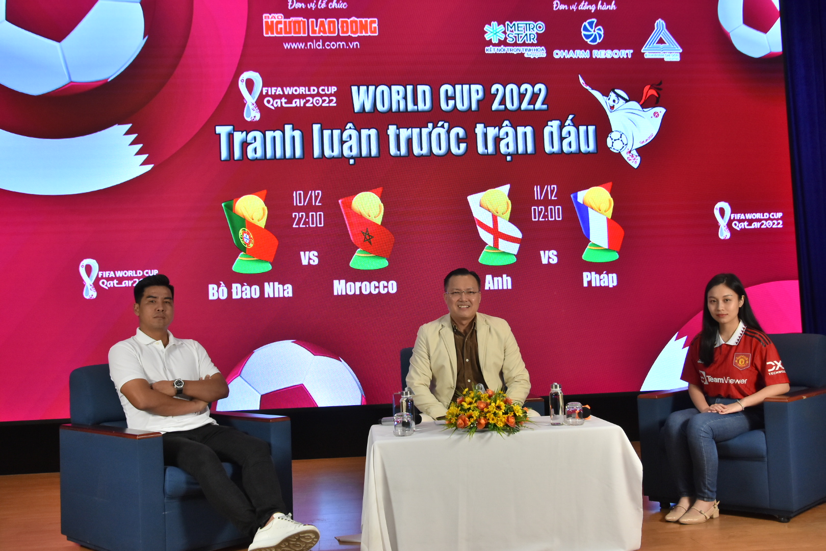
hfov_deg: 51.3
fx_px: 860
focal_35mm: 38
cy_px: 276
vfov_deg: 35.5
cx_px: 413
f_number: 6.3
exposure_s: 1/125
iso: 800
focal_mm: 25
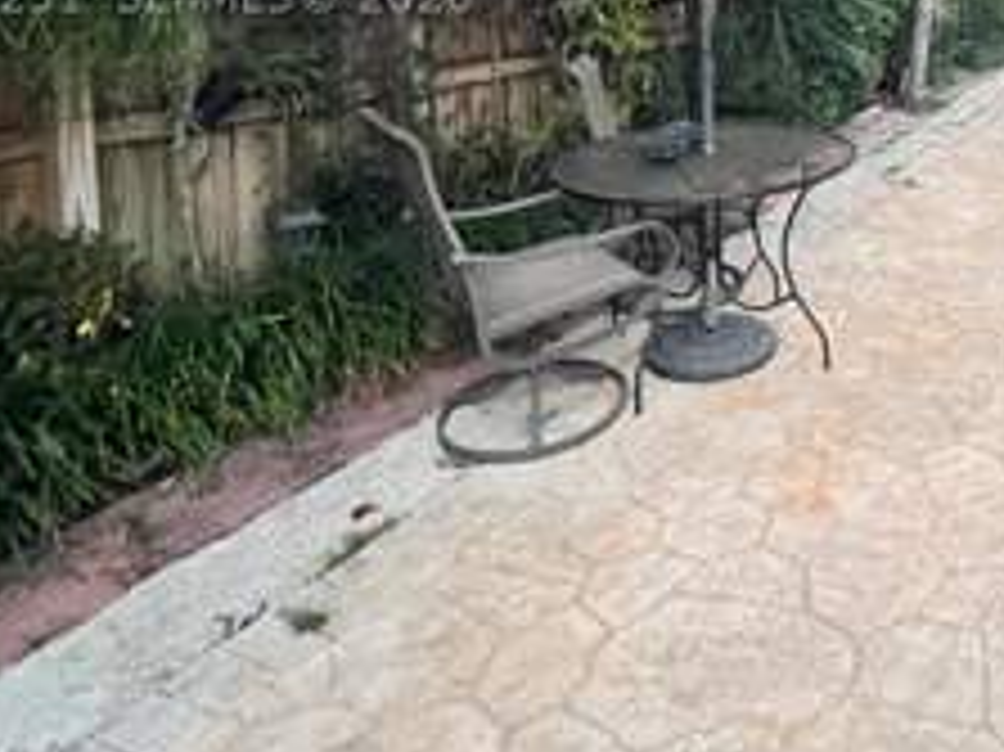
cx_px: 887
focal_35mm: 28
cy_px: -5
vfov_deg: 42.7
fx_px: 812
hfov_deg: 55.7
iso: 1250
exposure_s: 1/30
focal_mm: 1.57
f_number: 1.8
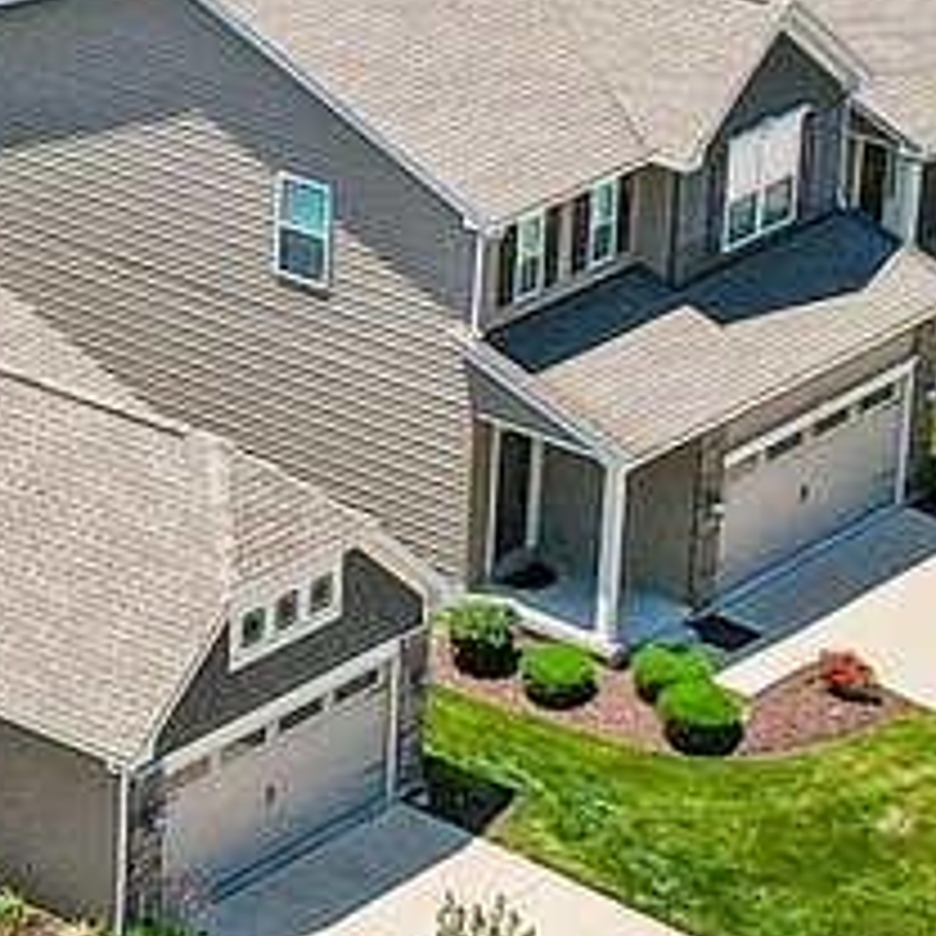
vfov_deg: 9.5
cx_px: -140
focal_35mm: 184
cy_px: 371
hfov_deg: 9.4
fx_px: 5629
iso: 100
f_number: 2.8
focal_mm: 8.4
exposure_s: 1/2500
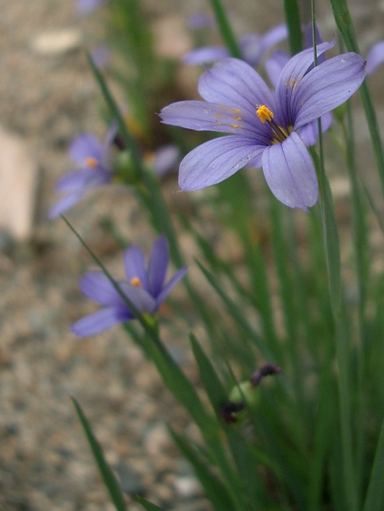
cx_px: 257
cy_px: 182
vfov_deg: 38.6
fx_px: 724
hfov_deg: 29.5
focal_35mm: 49
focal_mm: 5.8
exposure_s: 1/250
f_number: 2.6
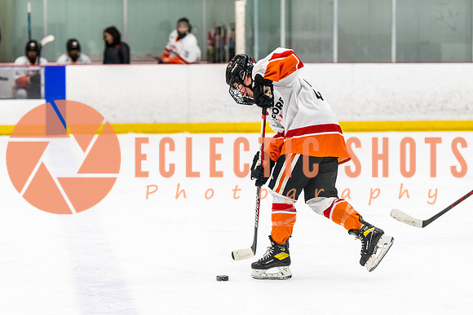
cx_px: 279
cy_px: 158
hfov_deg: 14.7
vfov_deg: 9.8
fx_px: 1832
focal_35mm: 139
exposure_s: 1/640
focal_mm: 110
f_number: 2.8
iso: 1800
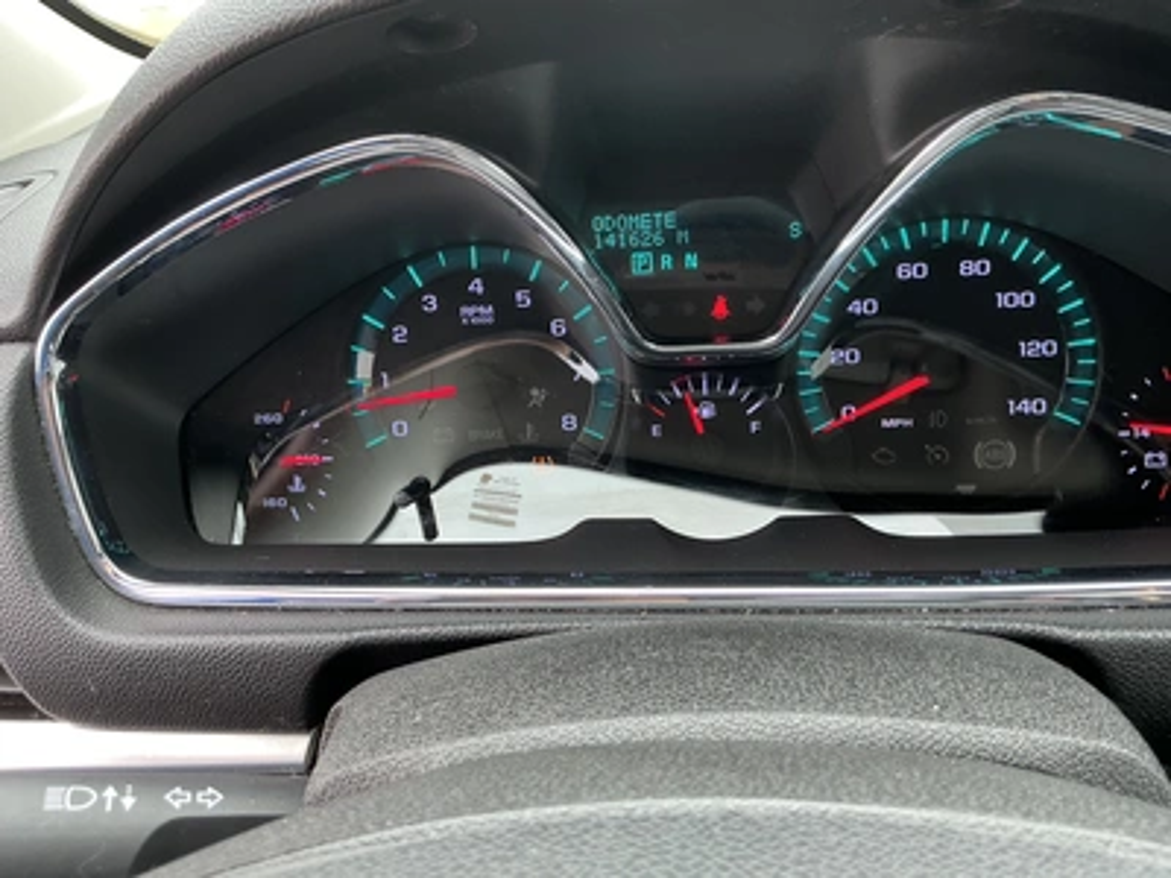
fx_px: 947
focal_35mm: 28
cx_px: 586
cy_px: 439
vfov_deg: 49.7
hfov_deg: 63.4
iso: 64
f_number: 1.8
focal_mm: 3
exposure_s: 1/122
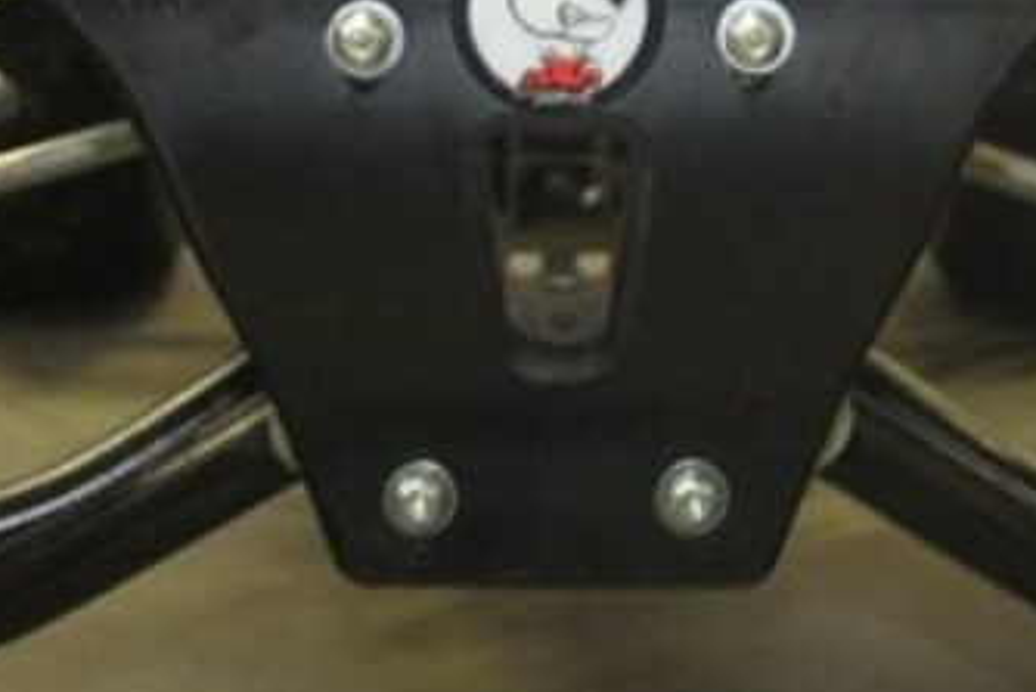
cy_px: 28
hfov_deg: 25.6
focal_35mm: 79
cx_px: 577
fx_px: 2274
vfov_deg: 17.0
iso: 200
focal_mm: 22
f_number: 3.8
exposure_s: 1/2.5
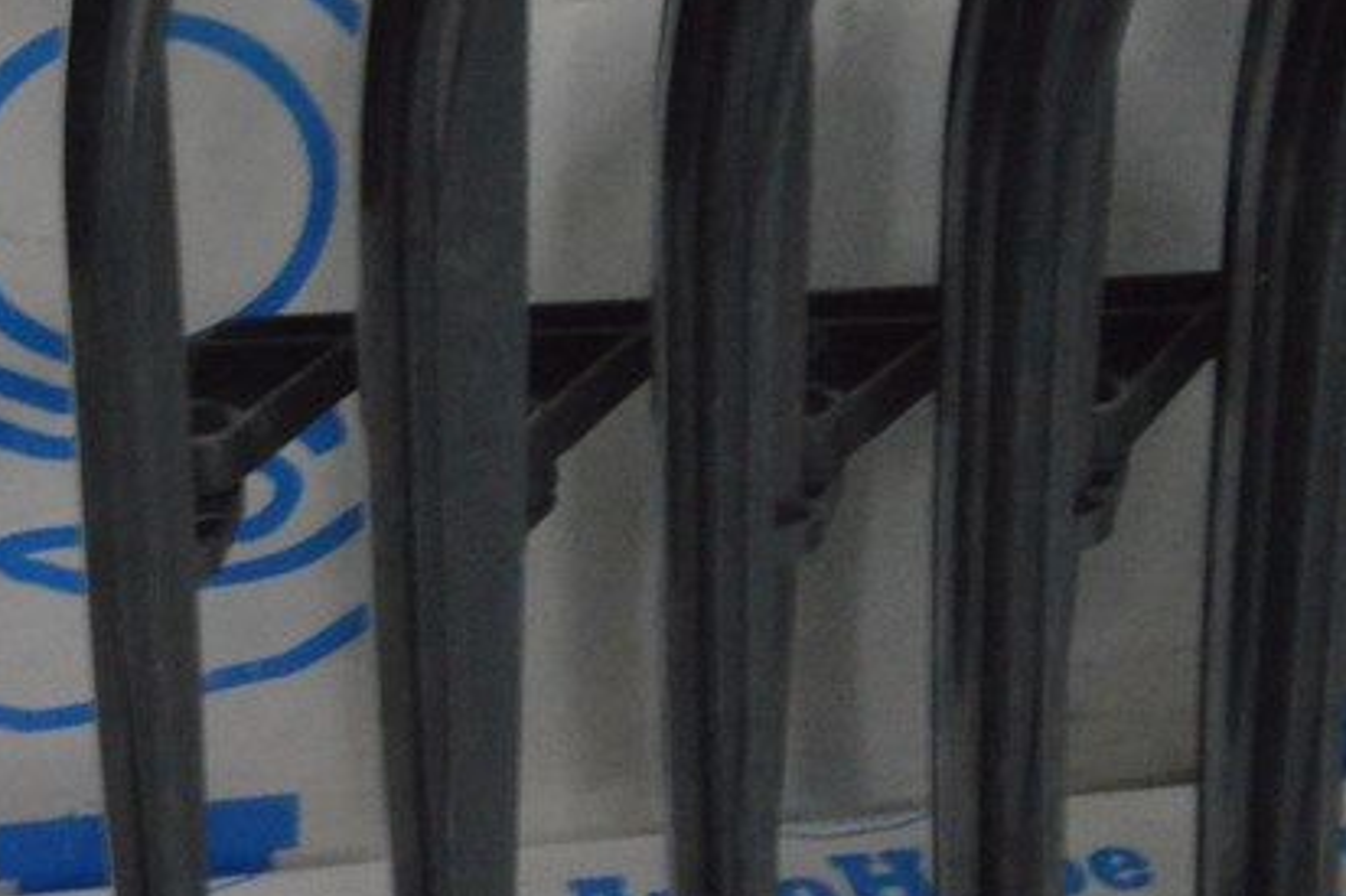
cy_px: 409
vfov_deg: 11.9
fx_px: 4307
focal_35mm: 115
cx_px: 492
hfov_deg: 17.7
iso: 6400
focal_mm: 31
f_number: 20
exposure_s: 1/15
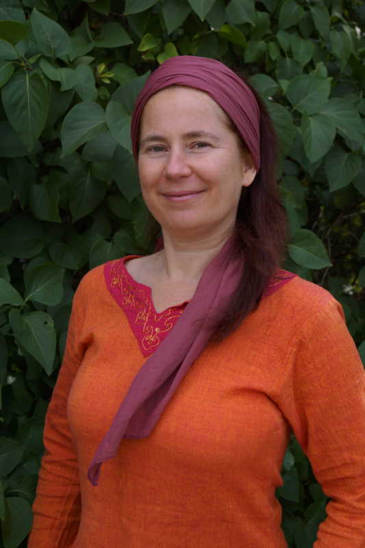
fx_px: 1027
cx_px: 182
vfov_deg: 29.9
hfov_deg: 20.2
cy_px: 274
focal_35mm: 68
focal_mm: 45
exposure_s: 1/320
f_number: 6.3
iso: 100
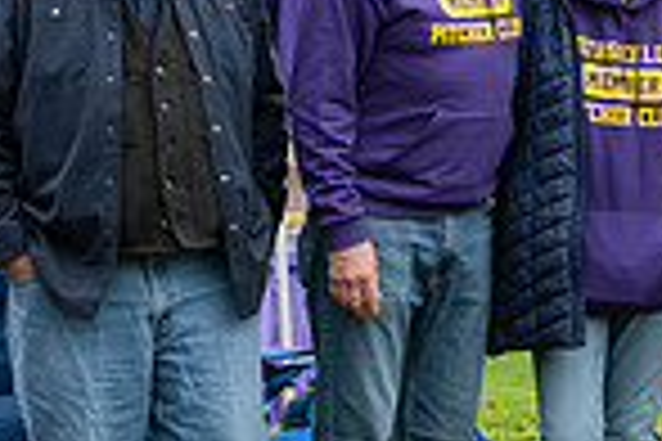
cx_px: 703
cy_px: 25
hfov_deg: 7.4
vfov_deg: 5.0
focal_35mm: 277
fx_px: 5093
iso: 500
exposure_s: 1/320
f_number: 5.6
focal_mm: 70
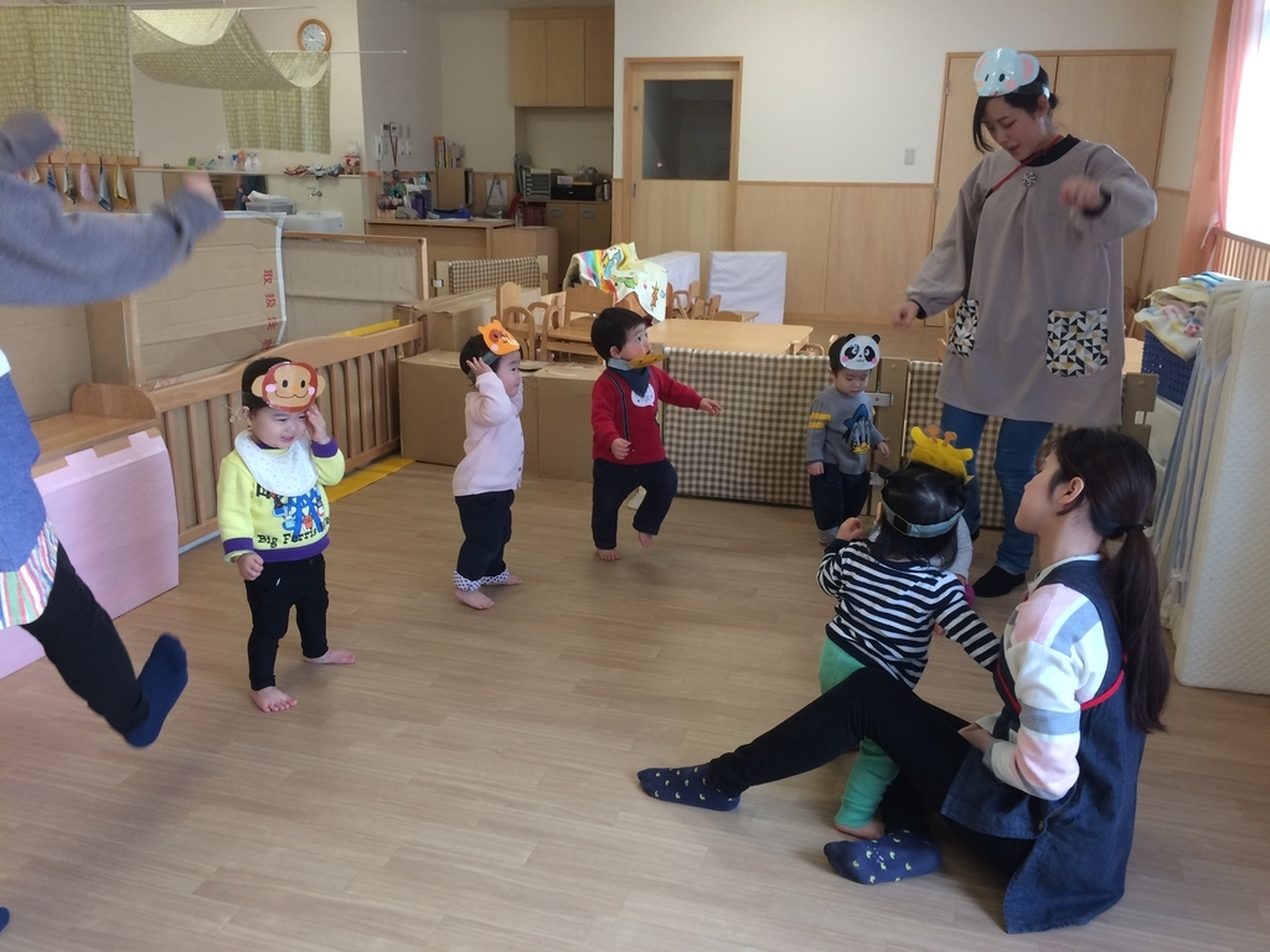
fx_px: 1064
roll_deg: -1.5
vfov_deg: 48.2
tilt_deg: -18.8
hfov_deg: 61.7
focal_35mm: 29
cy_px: 476
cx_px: 635
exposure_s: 1/30
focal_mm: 4.15
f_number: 2.2
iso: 32
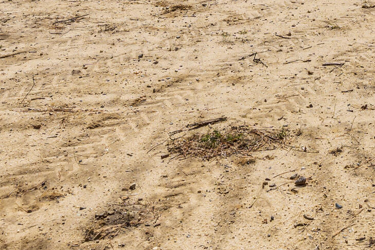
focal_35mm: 66
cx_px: 328
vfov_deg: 18.3
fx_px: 688
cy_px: -128
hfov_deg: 29.4
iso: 200
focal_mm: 16
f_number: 8
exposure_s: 1/640
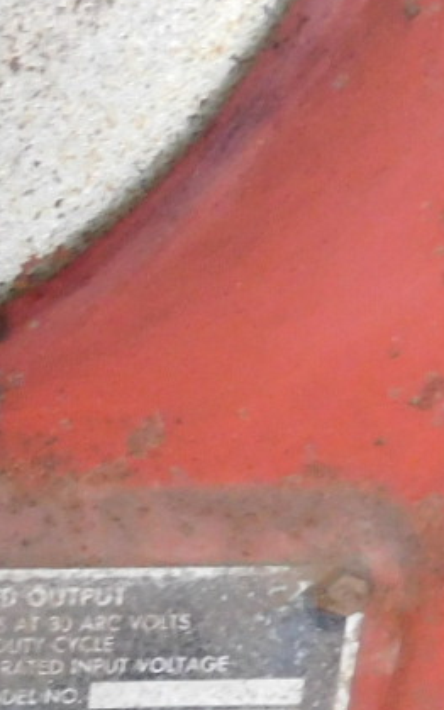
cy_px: 910
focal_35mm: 93
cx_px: -327
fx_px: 1800
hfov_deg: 12.9
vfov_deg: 20.5
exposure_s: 1/13
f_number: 3
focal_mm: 4
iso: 400
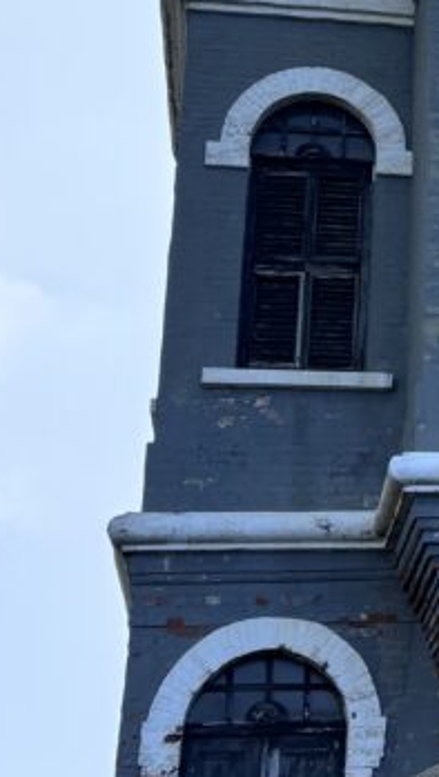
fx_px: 1713
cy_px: 142
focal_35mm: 83
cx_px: 755
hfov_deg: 13.3
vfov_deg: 25.1
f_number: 1.6
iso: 50
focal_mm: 5.96
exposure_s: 1/1695
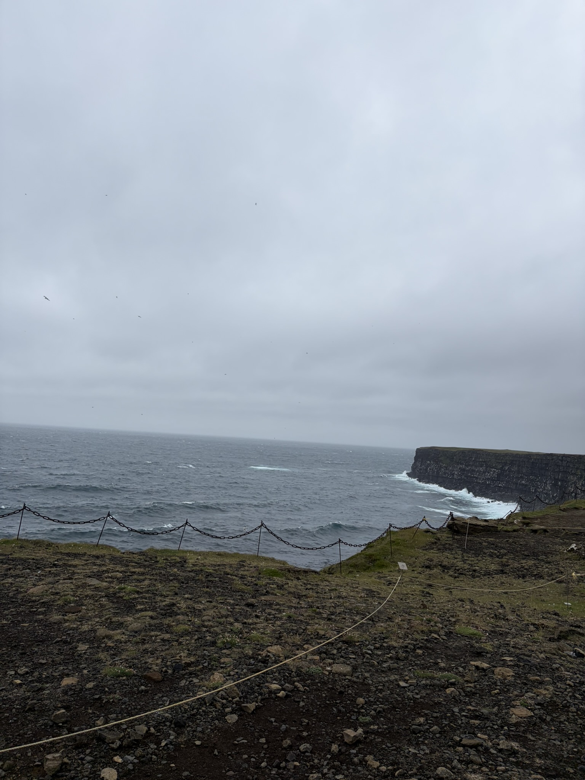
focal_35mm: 26
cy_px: 390
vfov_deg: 67.3
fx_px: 586
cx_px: 292
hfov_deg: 53.1
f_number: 1.6
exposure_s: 1/2538
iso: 50
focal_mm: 5.96
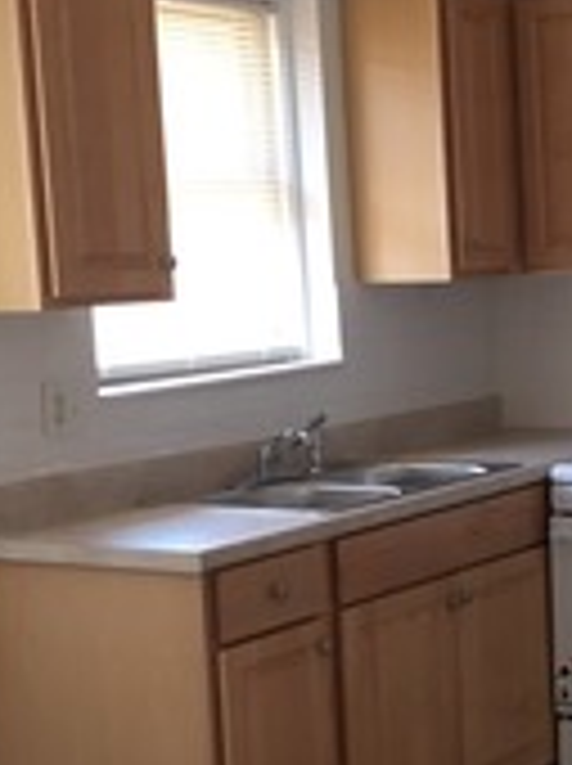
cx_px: 563
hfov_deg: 17.6
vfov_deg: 23.8
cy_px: 490
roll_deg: +1.7
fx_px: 1811
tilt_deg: -7.4
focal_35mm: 82
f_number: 2.2
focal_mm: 4.15
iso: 64
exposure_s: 1/30
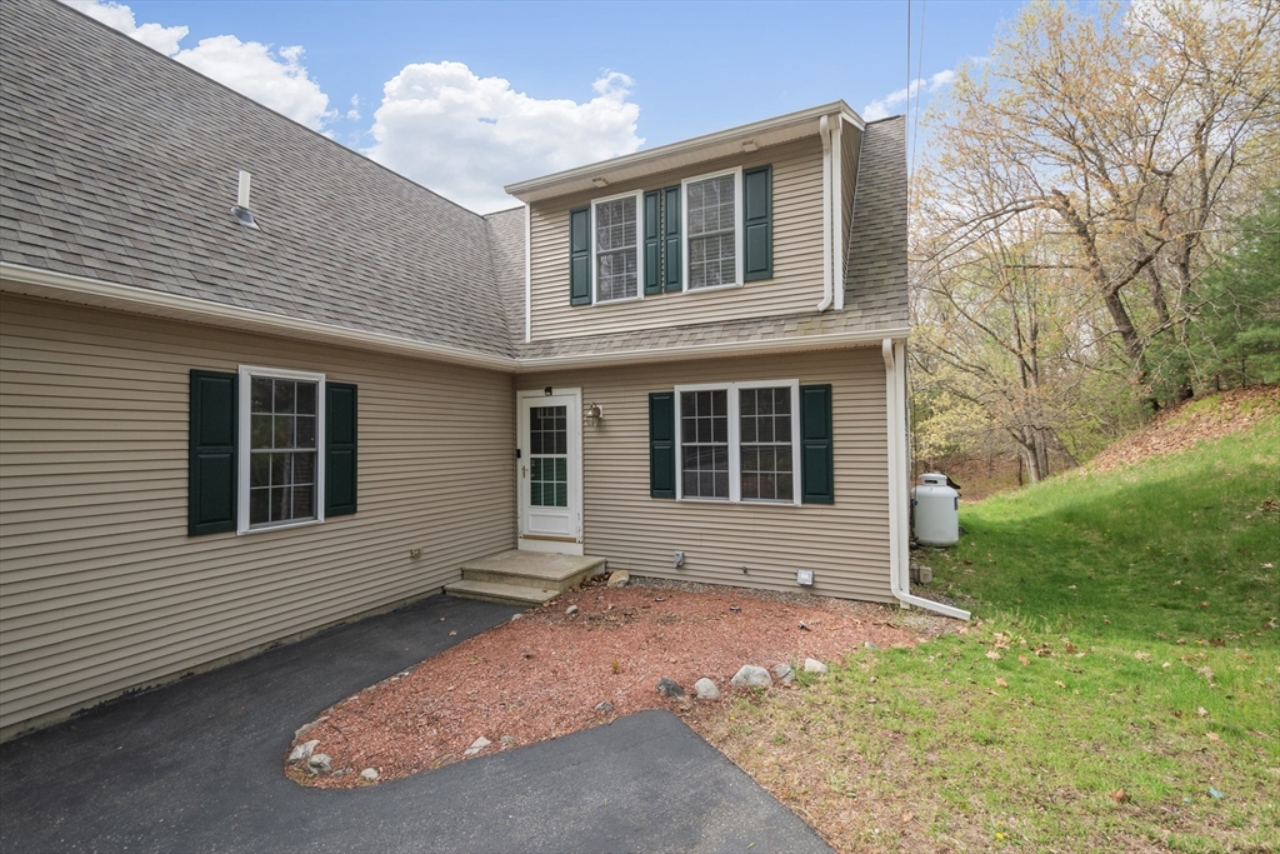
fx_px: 533
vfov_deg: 77.3
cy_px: 427
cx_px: 640
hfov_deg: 100.4
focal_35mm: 15
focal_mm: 10
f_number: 8
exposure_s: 1/320
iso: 250
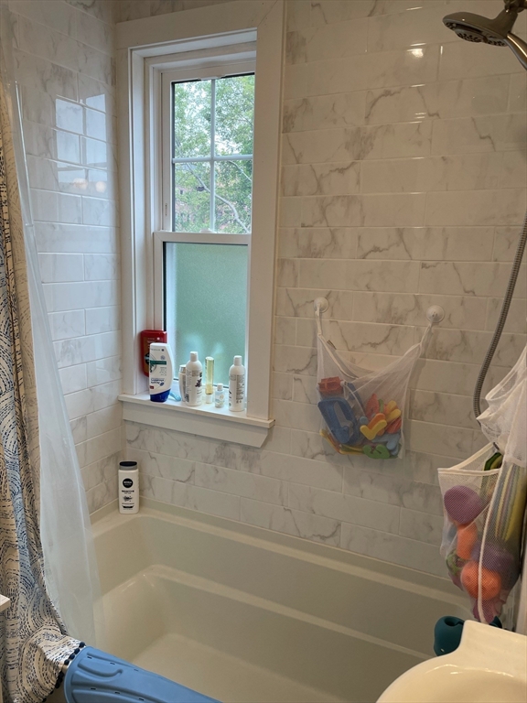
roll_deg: -0.9
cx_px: 264
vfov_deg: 67.3
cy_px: 352
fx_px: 528
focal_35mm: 26
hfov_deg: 53.1
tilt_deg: -9.0
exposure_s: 1/120
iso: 50
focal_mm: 4.2
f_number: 1.6
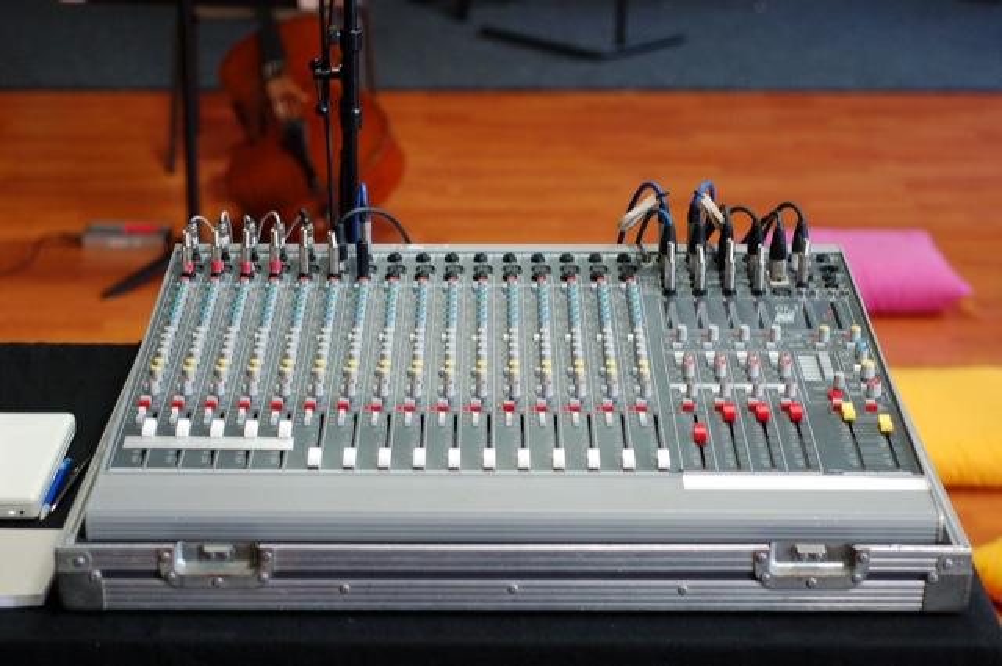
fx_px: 2085
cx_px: 501
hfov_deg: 27.0
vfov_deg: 18.1
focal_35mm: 75
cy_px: 333
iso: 800
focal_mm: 50
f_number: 3.2
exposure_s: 1/40
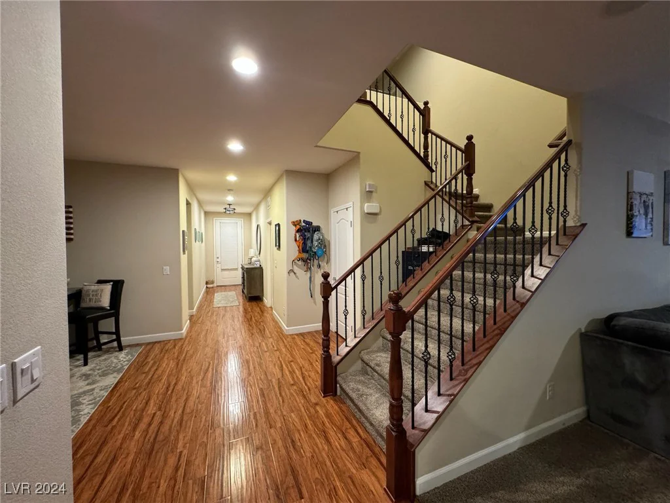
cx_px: 335
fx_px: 271
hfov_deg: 102.1
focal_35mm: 14
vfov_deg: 85.7
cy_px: 252
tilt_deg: -2.2
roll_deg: +1.0
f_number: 2.2
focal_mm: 2.22
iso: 800
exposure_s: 1/60
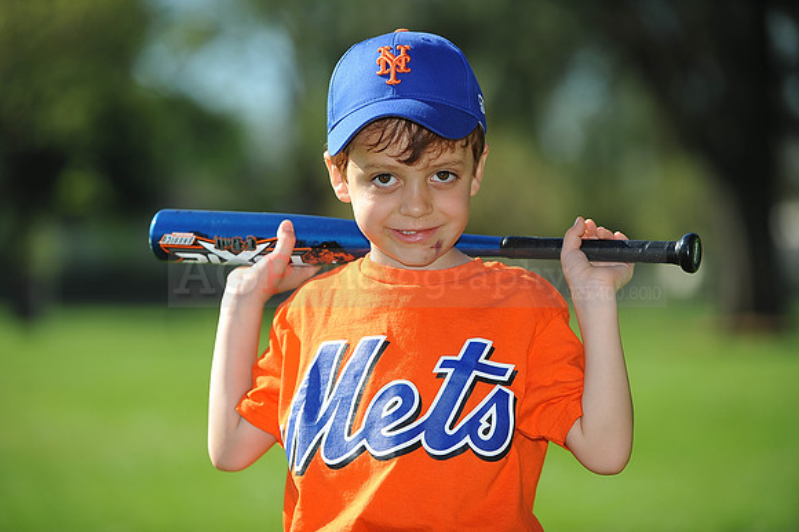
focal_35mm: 200
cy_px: 266
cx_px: 400
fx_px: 4436
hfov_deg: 10.3
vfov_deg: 6.9
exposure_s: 1/1250
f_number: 4
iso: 200
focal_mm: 200
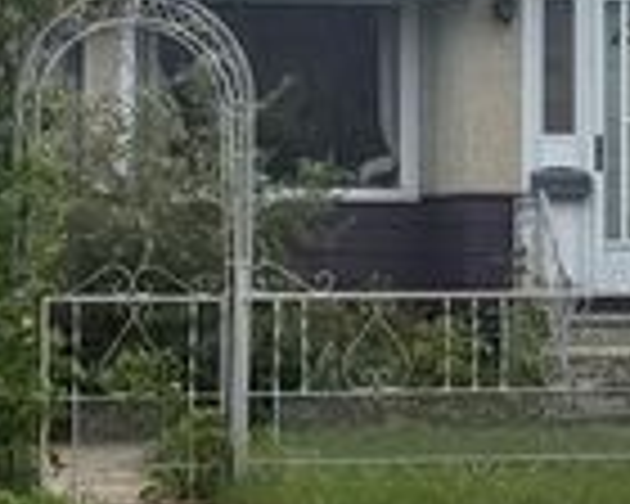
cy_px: 142
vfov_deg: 9.2
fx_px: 3114
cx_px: 472
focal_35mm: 167
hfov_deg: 11.5
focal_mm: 6.76
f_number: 1.78
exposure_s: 1/5208
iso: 80
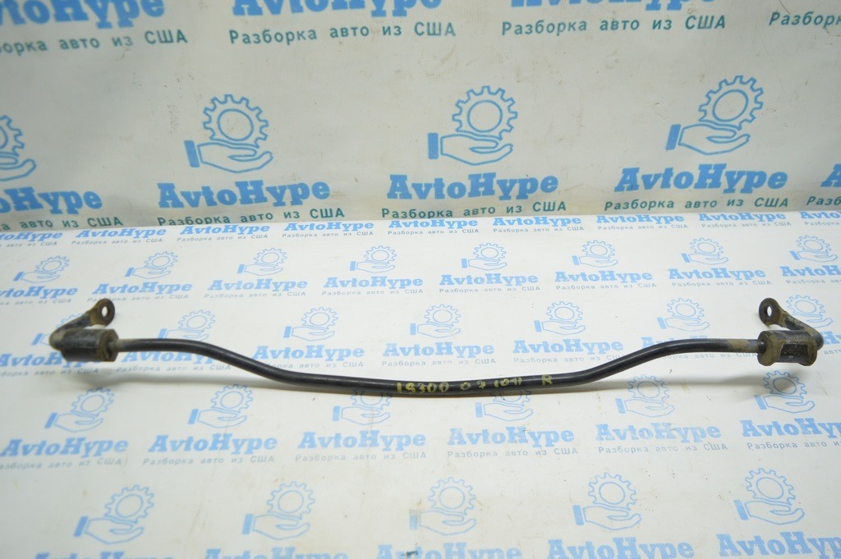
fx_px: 630
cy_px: 280
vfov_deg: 47.9
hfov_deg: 67.4
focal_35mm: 27
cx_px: 420
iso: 400
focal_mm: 18
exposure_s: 1/60
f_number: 3.5
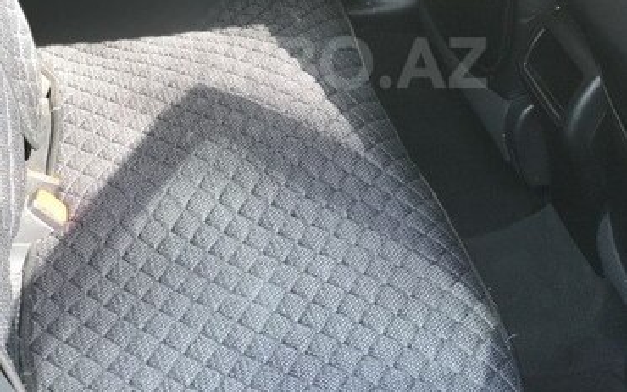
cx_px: 314
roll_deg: -4.9
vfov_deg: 16.0
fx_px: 1384
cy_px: 63
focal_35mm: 81
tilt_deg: -25.2
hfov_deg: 25.5
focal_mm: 6.6
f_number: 2.8
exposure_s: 1/50
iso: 64
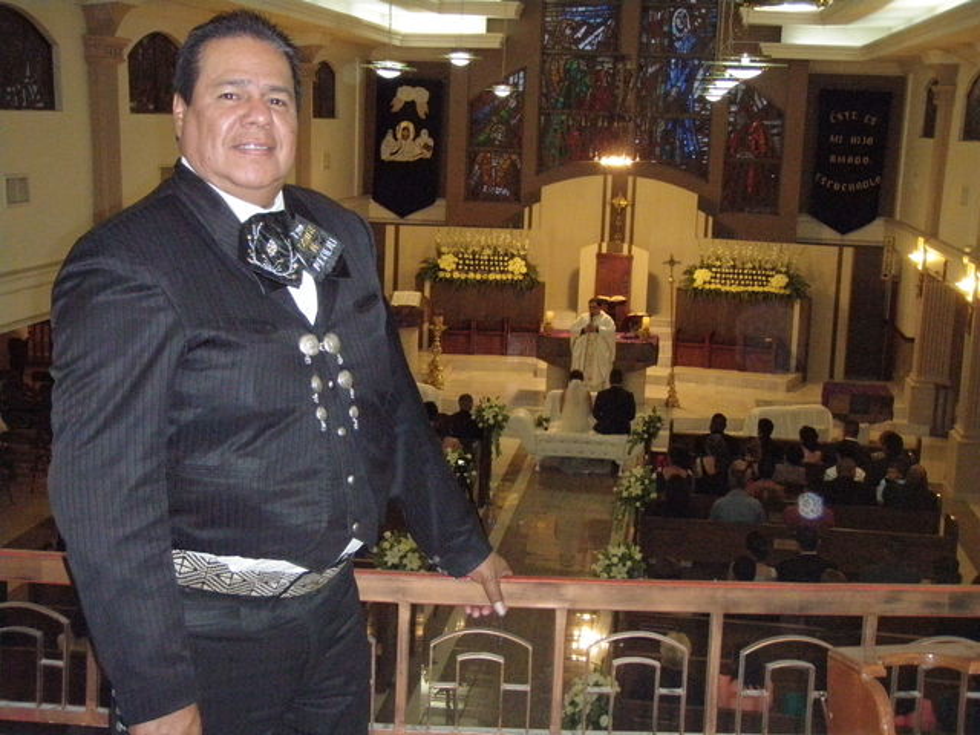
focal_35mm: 58
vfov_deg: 25.2
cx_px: 490
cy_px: 368
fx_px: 1642
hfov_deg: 33.2
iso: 800
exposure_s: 1/40
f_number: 4.2
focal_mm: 10.28
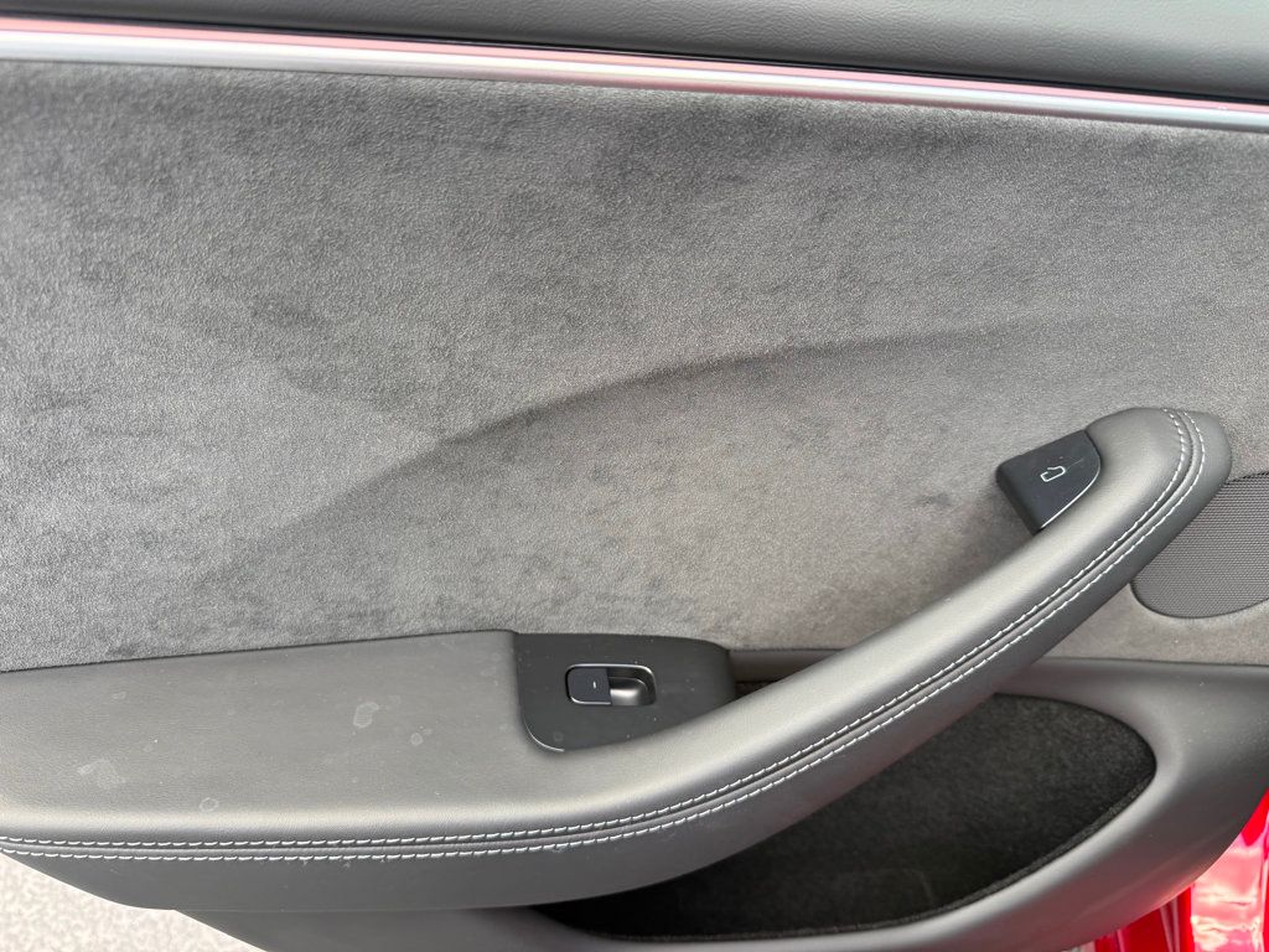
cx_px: 634
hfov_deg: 71.6
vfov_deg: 56.8
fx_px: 880
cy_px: 476
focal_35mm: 24
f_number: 1.78
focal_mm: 6.76
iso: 100
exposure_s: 1/263
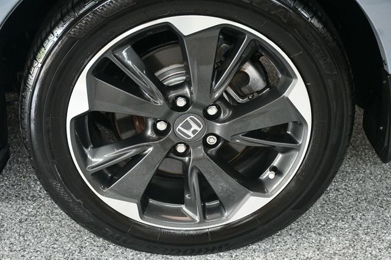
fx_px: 727
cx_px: 196
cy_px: 130
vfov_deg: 20.3
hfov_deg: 30.1
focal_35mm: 67
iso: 3200
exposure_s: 1/80
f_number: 4.5
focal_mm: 45
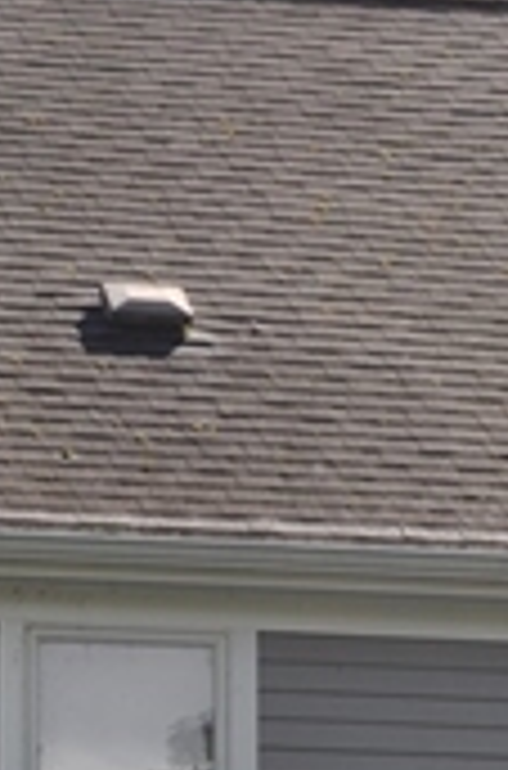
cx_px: 486
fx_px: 7906
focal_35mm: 371
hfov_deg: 3.7
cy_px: 1306
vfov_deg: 5.5
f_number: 8
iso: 200
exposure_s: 1/250
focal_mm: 55
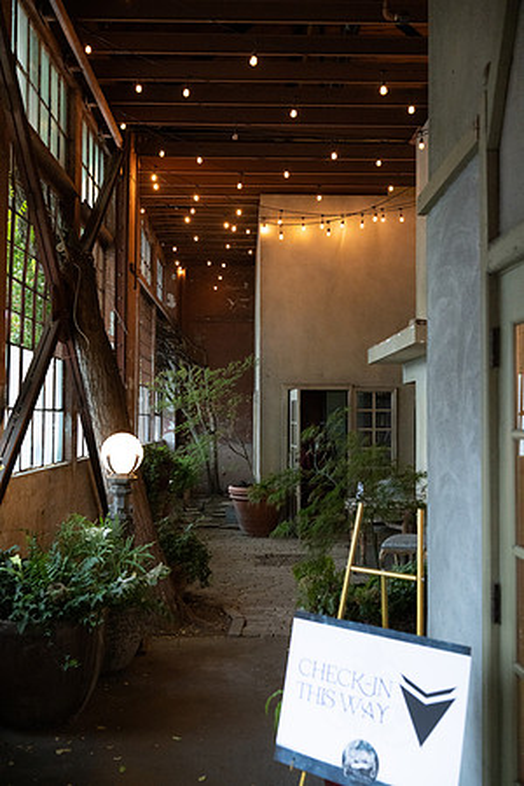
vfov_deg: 54.4
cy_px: 393
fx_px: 764
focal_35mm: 35
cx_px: 262
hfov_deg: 37.9
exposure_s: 1/250
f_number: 3.5
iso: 2500
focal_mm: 35
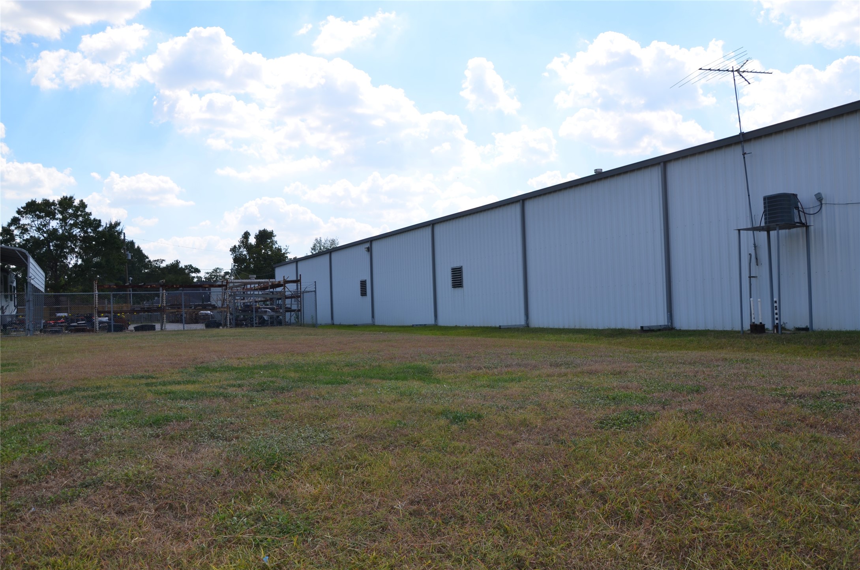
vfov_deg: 41.5
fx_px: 751
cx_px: 430
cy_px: 285
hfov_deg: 59.6
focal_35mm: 32
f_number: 8
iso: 100
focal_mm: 21
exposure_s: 1/250
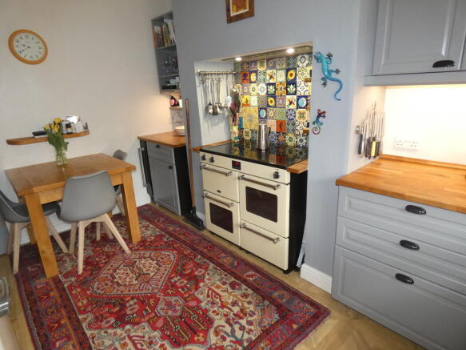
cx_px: 233
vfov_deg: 66.0
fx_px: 269
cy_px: 175
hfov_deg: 81.8
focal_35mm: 20
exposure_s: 1/60
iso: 400
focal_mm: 3.6
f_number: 2.8
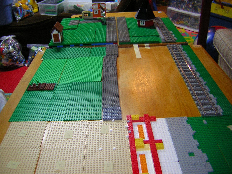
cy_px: 87
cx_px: 116
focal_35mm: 36
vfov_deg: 39.7
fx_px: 241
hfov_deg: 51.4
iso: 50
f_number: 2.6
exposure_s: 1/6.1
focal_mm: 4.7
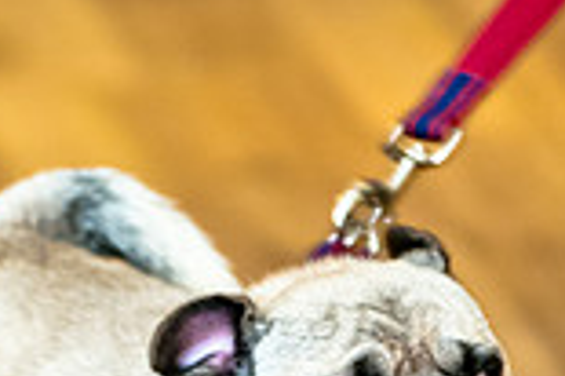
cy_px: 279
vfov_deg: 1.3
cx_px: 157
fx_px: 16256
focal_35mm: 1037
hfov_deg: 2.0
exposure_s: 1/200
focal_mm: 185
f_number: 2.8
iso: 200
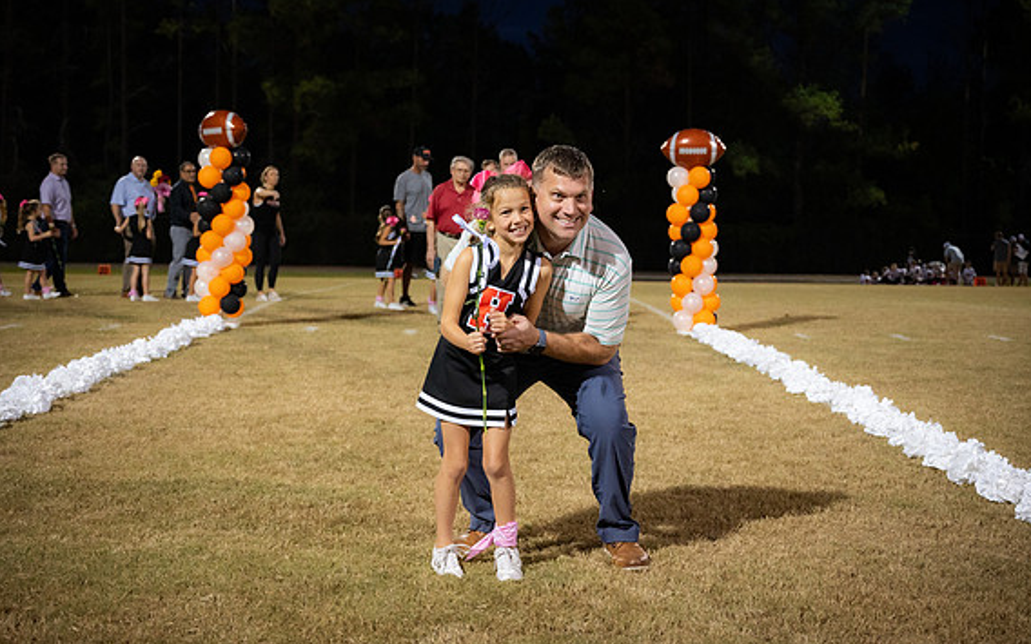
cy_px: 317
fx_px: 1433
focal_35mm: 51
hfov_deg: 39.6
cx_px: 525
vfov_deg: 25.3
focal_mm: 49
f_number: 4
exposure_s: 1/250
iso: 3200
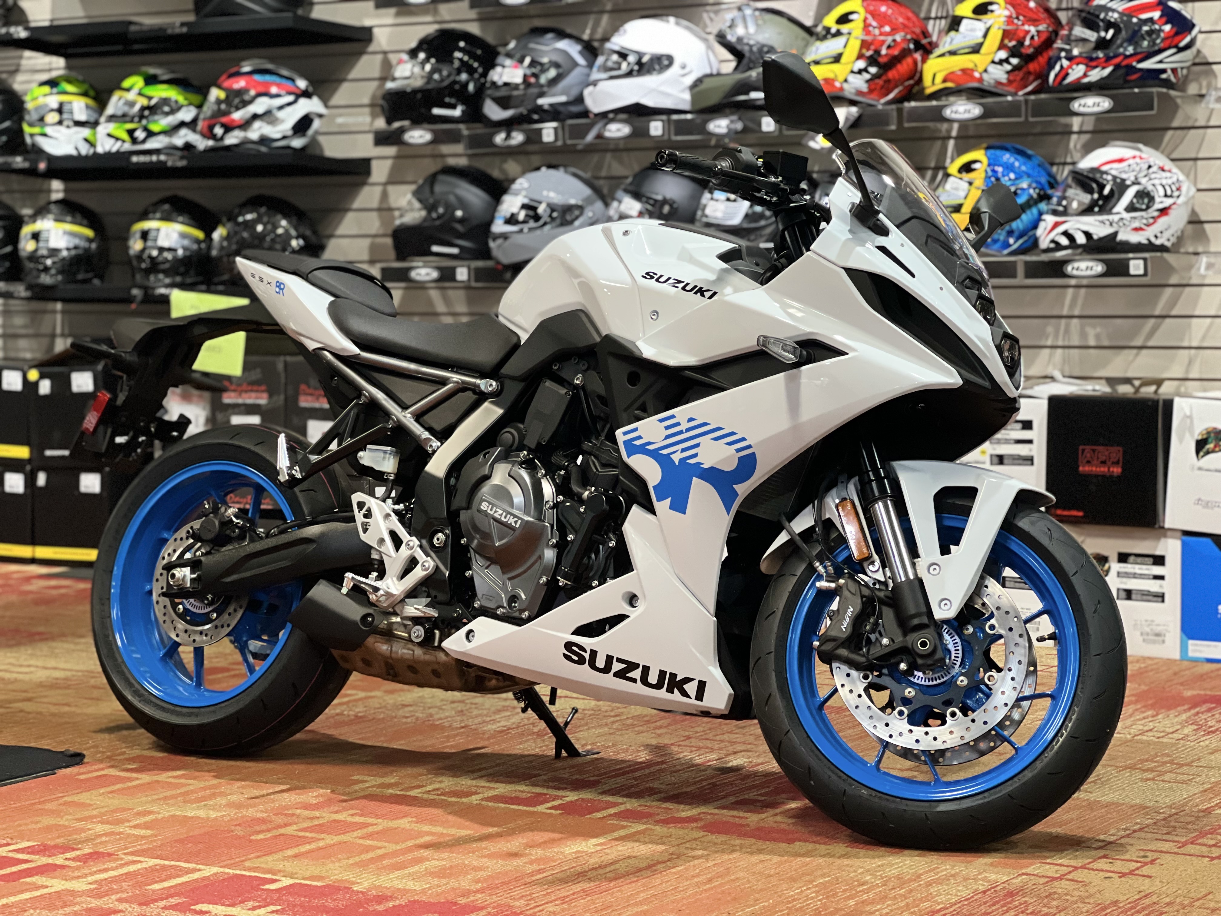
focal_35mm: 77
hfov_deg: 25.3
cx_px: 610
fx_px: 2716
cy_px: 458
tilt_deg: -3.8
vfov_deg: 19.1
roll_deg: -0.3
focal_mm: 9
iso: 400
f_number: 2.8
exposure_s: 1/24
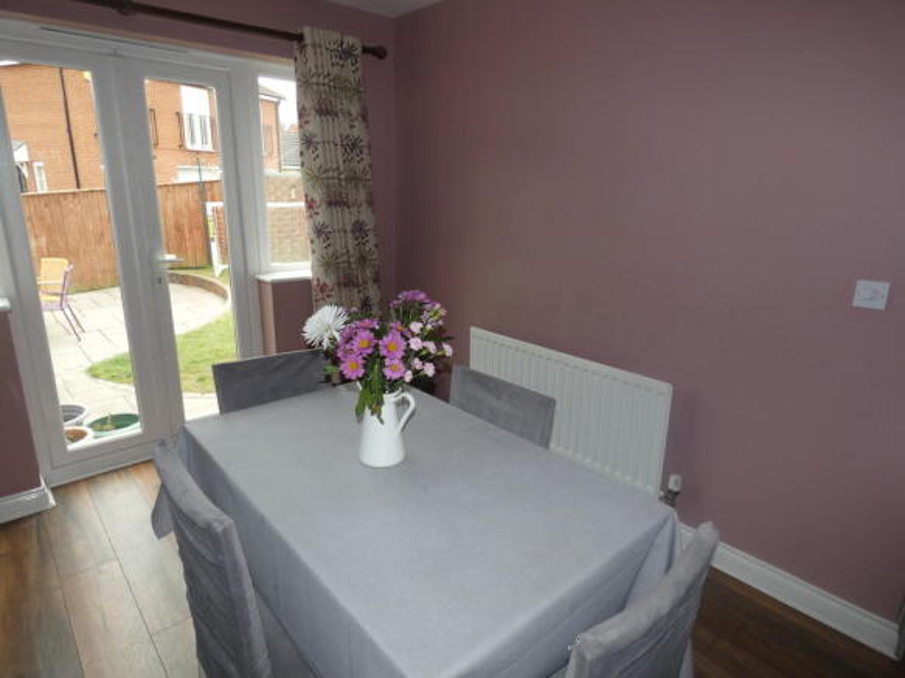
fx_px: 523
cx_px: 452
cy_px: 339
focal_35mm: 20
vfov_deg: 66.0
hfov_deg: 81.8
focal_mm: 3.6
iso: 80
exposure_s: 1/60
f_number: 2.8
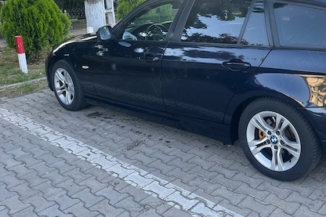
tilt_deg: -12.8
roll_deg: +1.1
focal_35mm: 39
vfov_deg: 33.6
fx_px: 353
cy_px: 58
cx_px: 230
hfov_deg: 48.3
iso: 40
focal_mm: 5.1
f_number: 1.6
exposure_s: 1/121
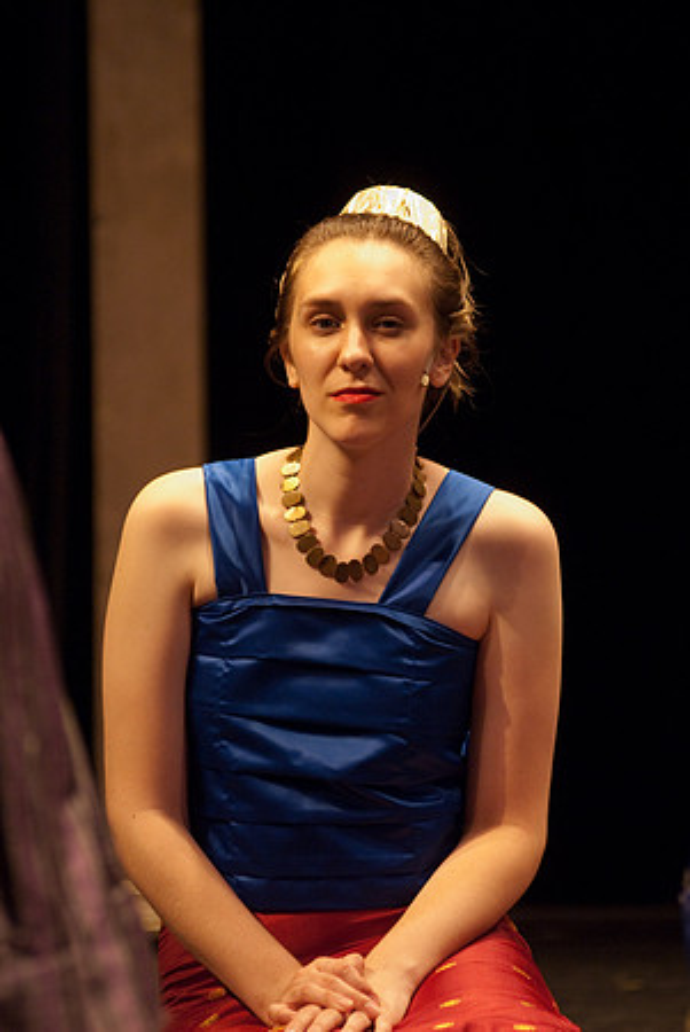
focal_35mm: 300
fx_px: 8604
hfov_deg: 4.6
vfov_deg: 6.9
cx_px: 345
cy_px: 516
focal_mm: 200
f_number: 2.8
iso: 1000
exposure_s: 1/125
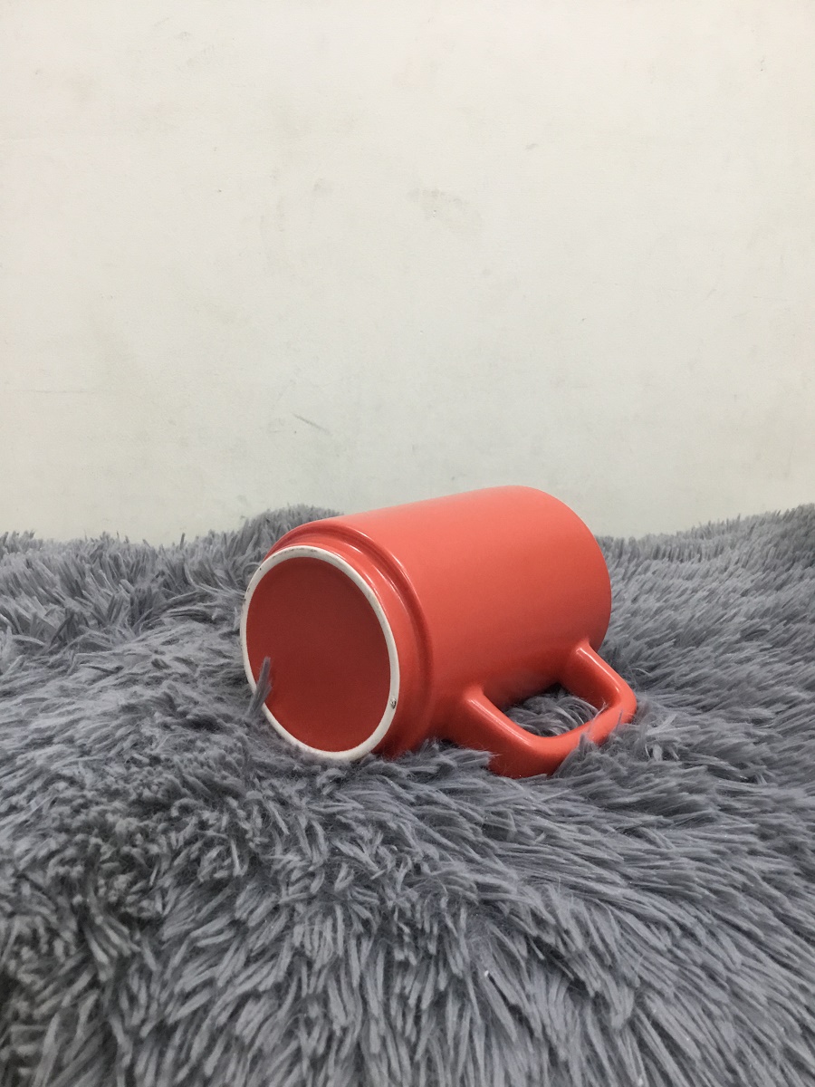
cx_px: 408
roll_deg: +0.7
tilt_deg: -10.2
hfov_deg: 45.4
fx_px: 973
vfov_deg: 58.4
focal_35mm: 31
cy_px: 544
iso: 125
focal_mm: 3.3
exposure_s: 1/33
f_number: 2.4
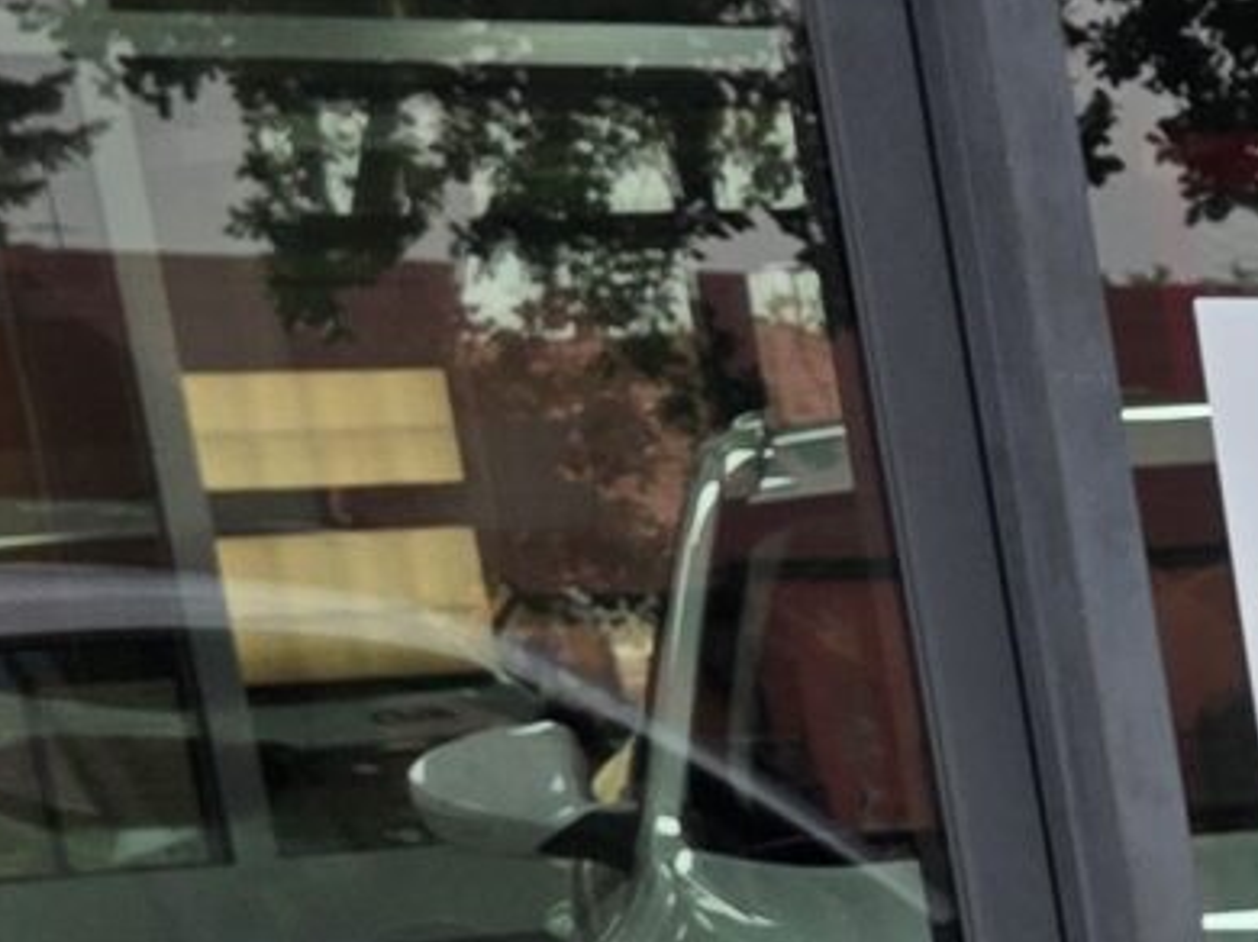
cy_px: 1874
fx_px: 5484
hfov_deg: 10.0
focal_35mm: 151
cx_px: 3680
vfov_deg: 9.2
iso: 32
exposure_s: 1/180
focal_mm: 6.3
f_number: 1.7
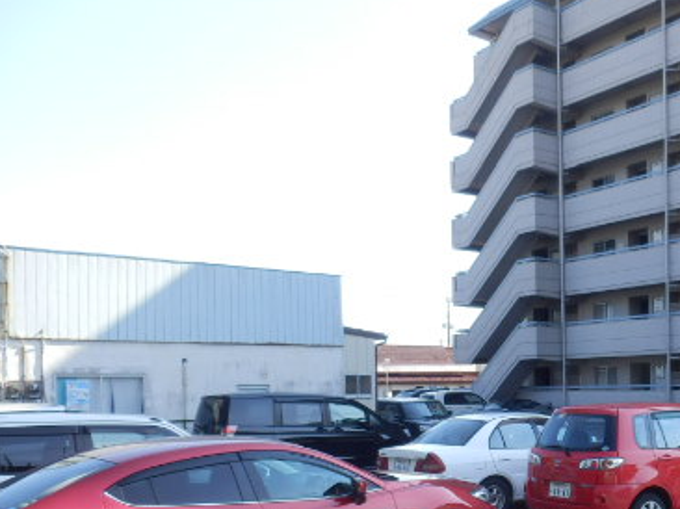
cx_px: 561
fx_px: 825
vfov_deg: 33.6
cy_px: 388
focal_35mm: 42
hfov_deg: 42.4
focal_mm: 4.2
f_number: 3
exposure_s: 1/320
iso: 80
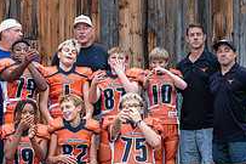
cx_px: -27
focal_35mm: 166
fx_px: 1133
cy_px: 108
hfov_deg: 12.2
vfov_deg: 8.3
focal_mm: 50
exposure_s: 1/500
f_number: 4
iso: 4000
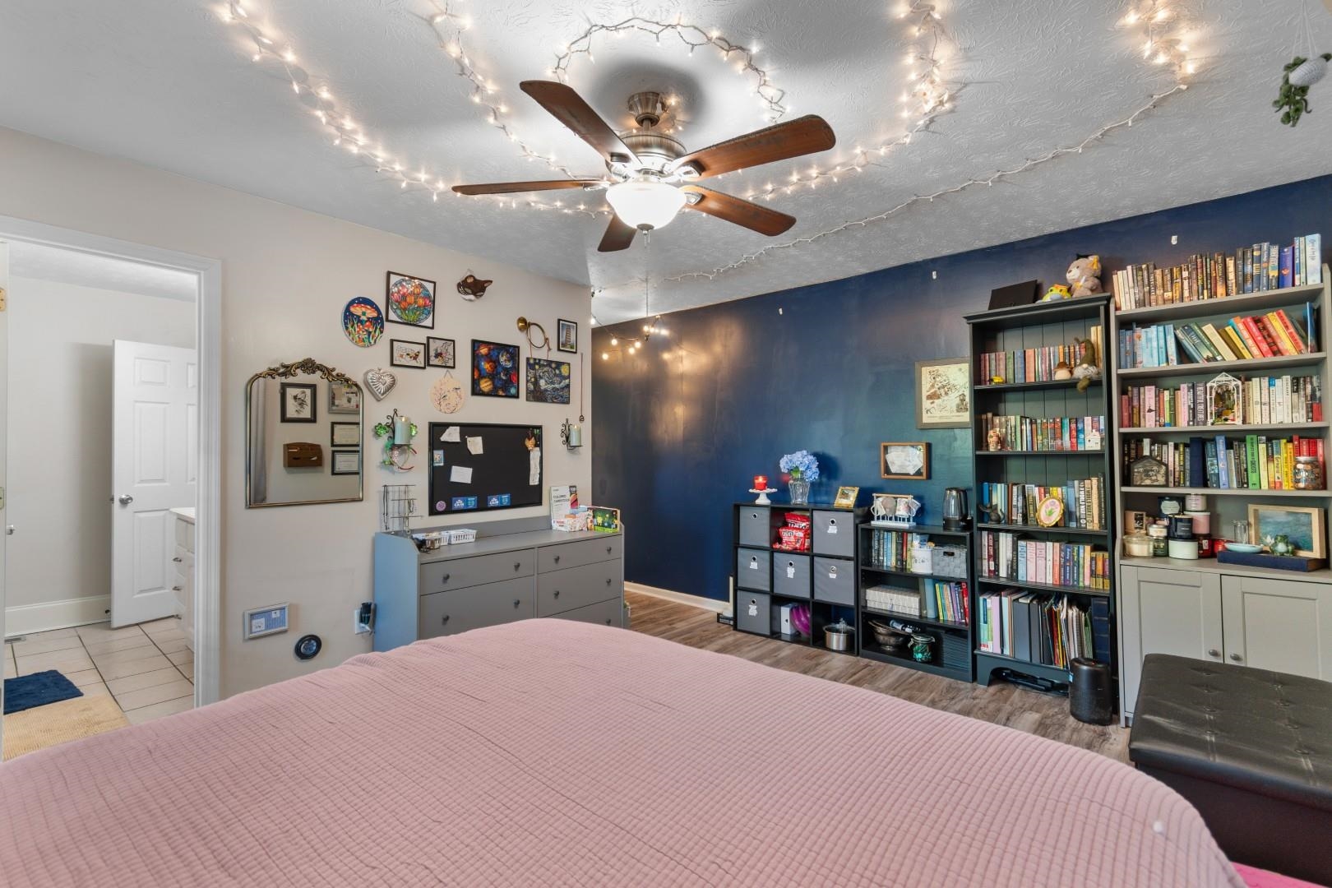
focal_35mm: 15
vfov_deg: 77.3
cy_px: 444
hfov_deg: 100.4
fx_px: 555
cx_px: 666
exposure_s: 1/3
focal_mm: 10
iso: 100
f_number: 4.5
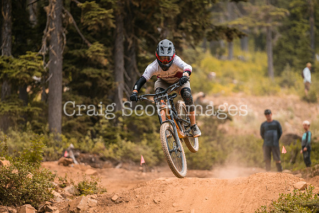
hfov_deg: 9.2
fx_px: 1987
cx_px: 179
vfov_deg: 6.1
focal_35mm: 224
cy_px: 119
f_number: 2.8
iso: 320
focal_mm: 200
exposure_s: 1/1600
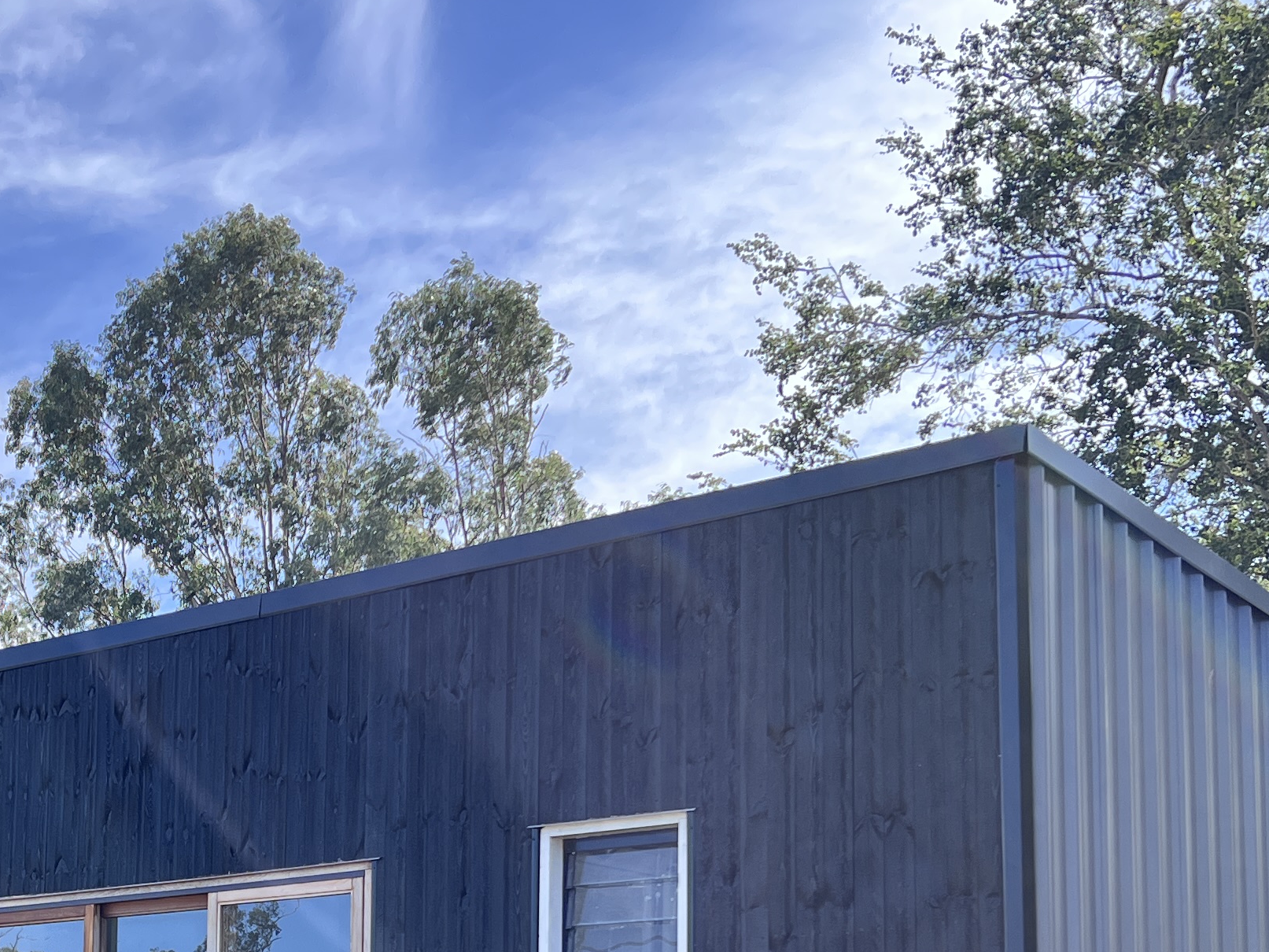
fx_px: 2383
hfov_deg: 29.1
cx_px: 249
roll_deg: -1.2
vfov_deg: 22.0
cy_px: 889
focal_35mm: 65
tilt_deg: +6.1
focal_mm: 5.7
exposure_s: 1/1553
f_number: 1.5
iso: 50
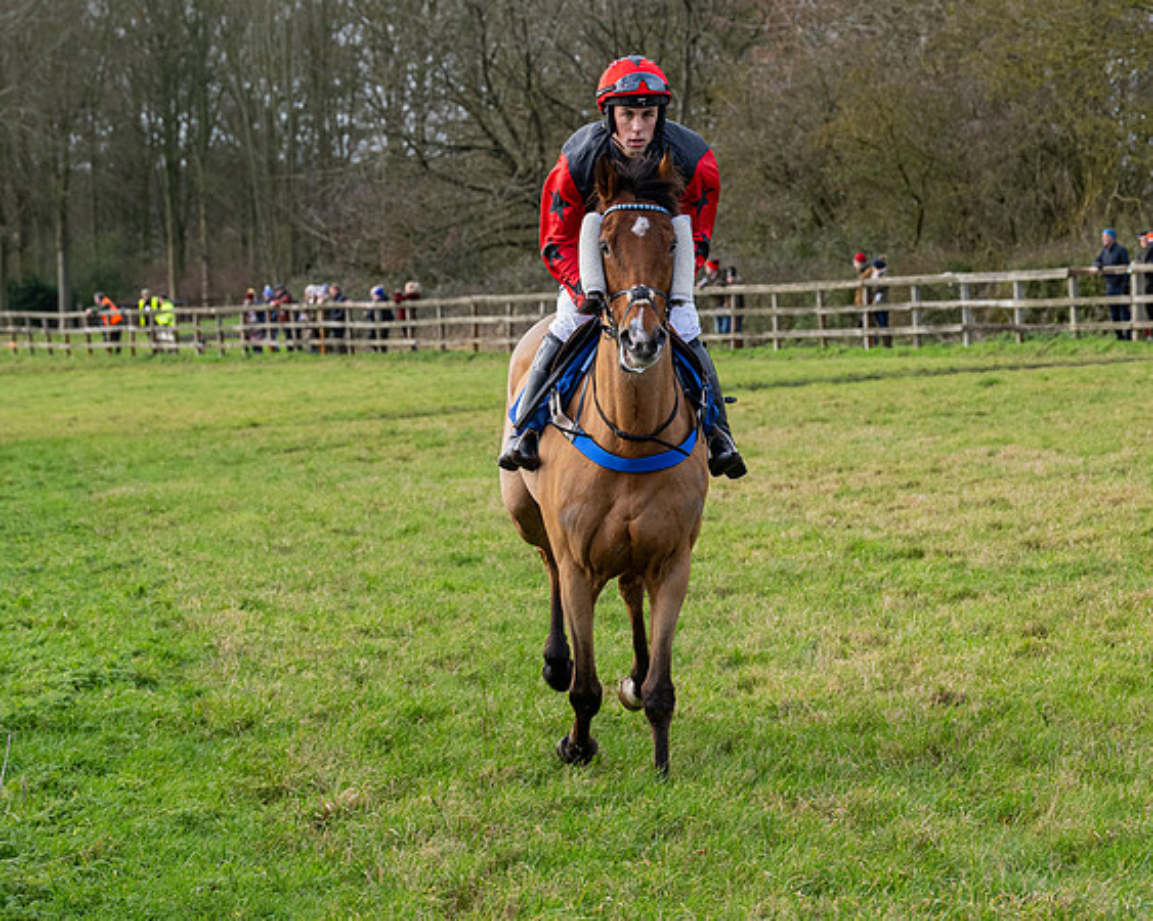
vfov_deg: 10.1
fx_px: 5194
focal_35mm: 152
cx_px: 704
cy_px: 333
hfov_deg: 12.7
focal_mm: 70
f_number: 5
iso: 800
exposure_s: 1/800
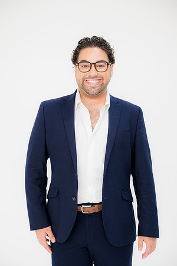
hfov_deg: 18.2
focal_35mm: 75
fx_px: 553
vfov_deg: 27.0
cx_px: 88
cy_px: 133
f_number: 3.2
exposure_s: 1/125
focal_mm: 75
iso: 800
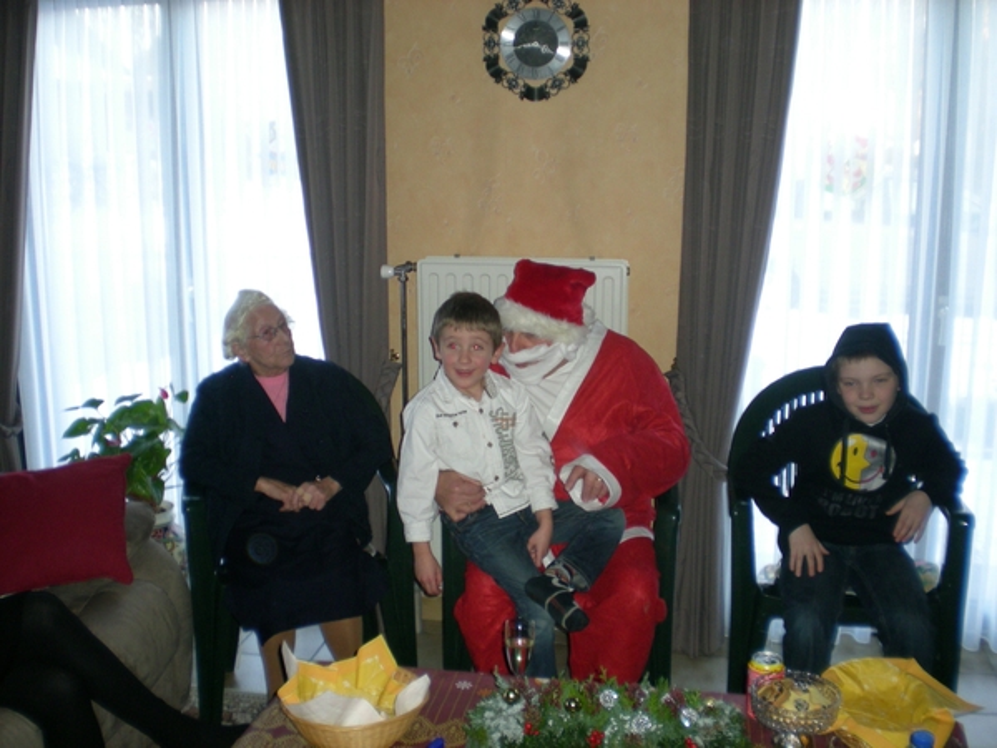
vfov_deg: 37.7
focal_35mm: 38
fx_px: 1094
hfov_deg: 49.0
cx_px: 498
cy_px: 374
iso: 143
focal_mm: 6.3
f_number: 3.1
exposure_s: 1/30
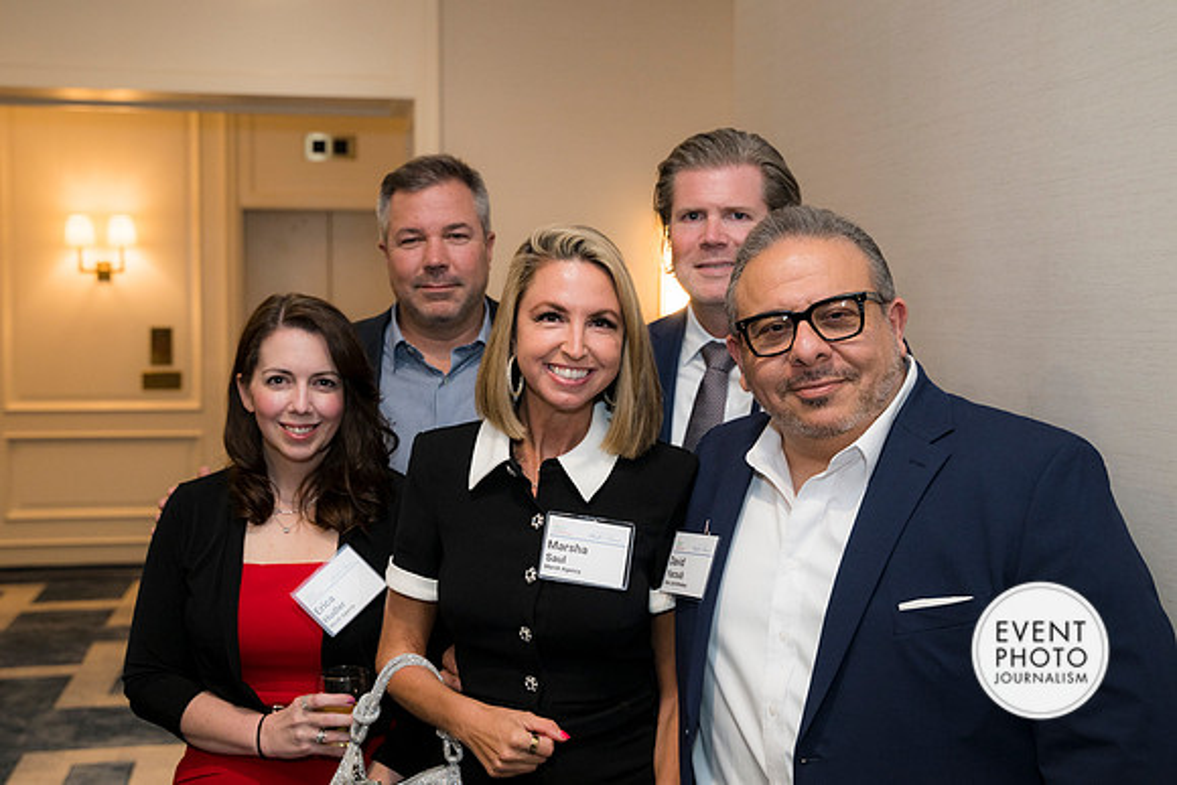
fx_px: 1570
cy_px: 392
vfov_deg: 28.1
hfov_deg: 41.1
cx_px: 588
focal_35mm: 48
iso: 800
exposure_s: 1/125
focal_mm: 48
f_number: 4
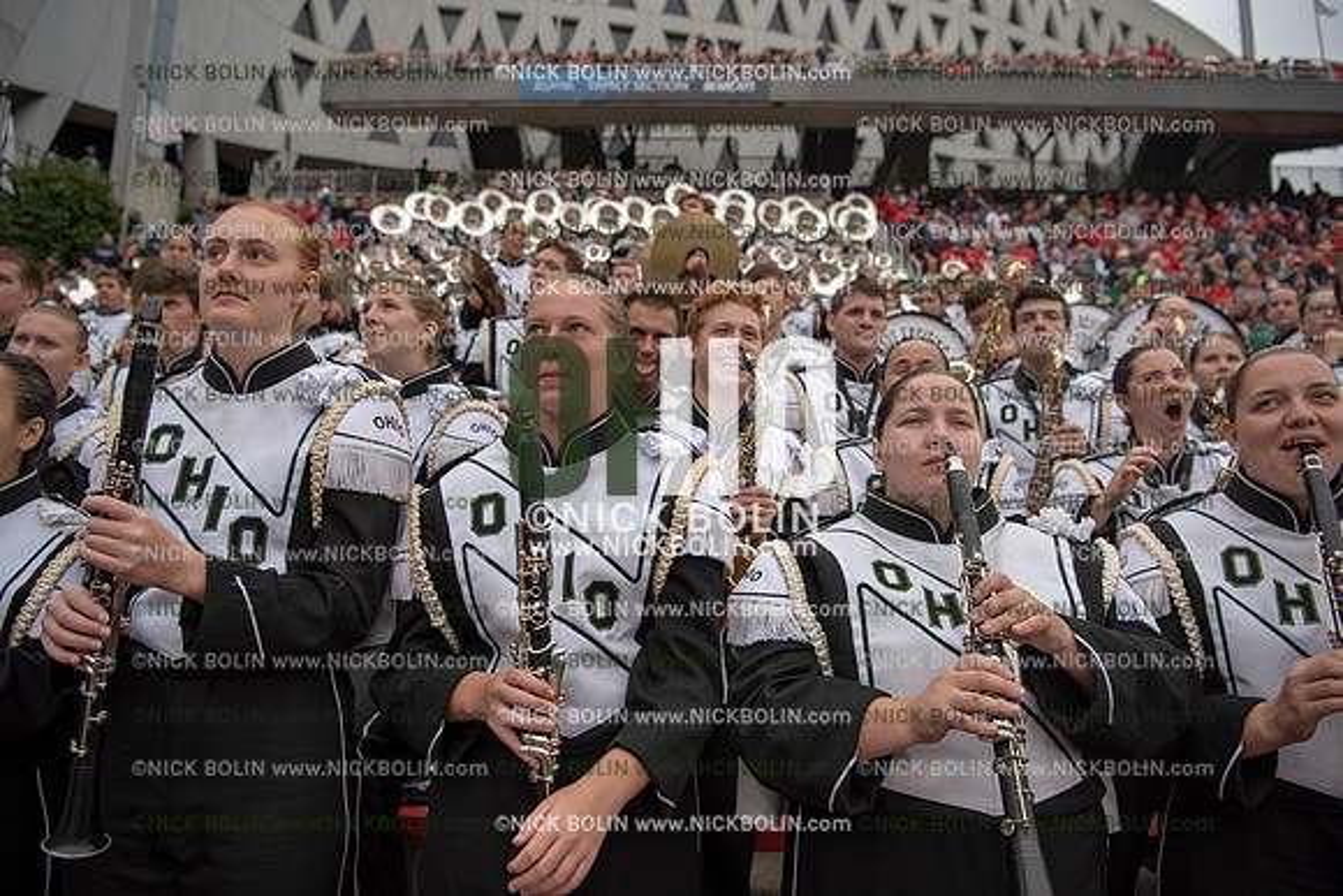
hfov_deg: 69.4
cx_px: 672
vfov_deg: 49.6
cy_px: 448
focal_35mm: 26
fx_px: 970
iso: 250
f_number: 3.5
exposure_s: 1/1000
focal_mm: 26
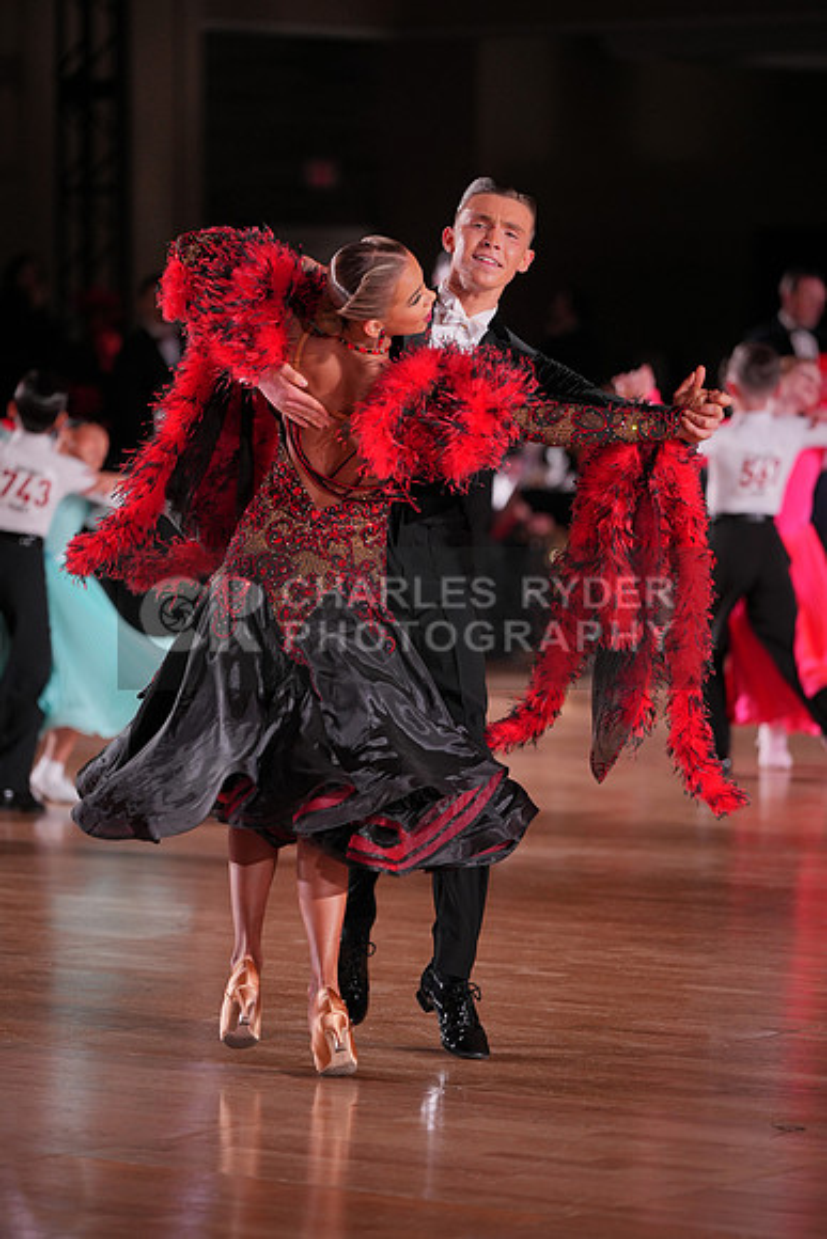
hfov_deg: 8.6
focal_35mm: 159
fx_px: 5475
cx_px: 414
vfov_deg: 12.9
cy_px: 620
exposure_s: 1/400
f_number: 2.8
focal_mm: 159
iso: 800
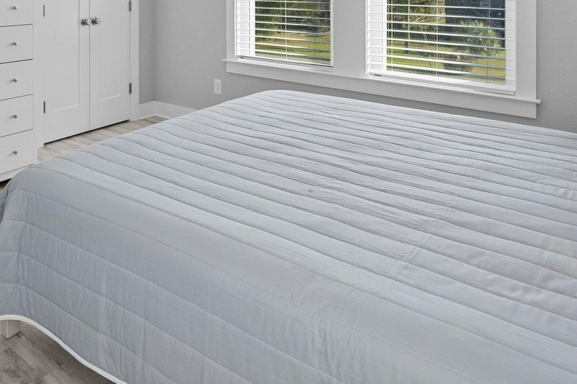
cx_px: 159
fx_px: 481
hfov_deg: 59.3
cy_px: -26
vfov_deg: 37.4
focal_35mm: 30
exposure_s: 1/15
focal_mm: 14
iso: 100
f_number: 8
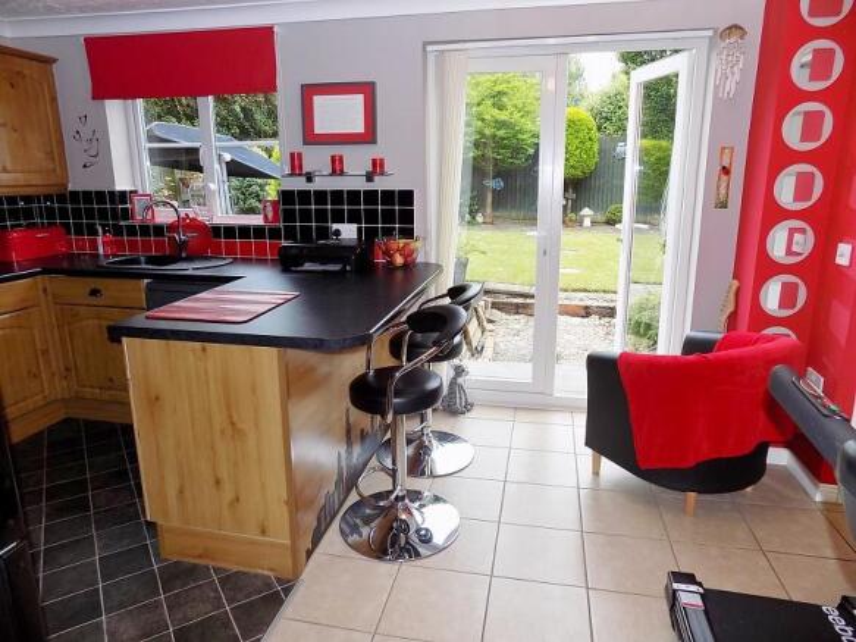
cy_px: 321
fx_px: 569
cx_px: 428
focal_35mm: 23
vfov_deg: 58.9
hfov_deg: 73.9
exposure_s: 1/30
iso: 100
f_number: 3.1
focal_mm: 4
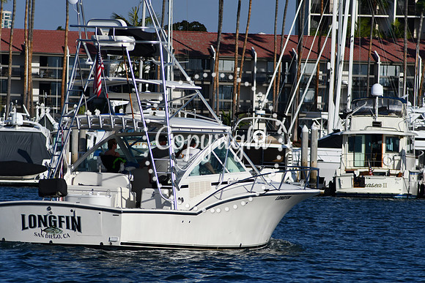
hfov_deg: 5.5
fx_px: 4428
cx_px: 212
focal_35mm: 375
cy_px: 142
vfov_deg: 3.7
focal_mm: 250
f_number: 8
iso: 200
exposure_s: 1/2000
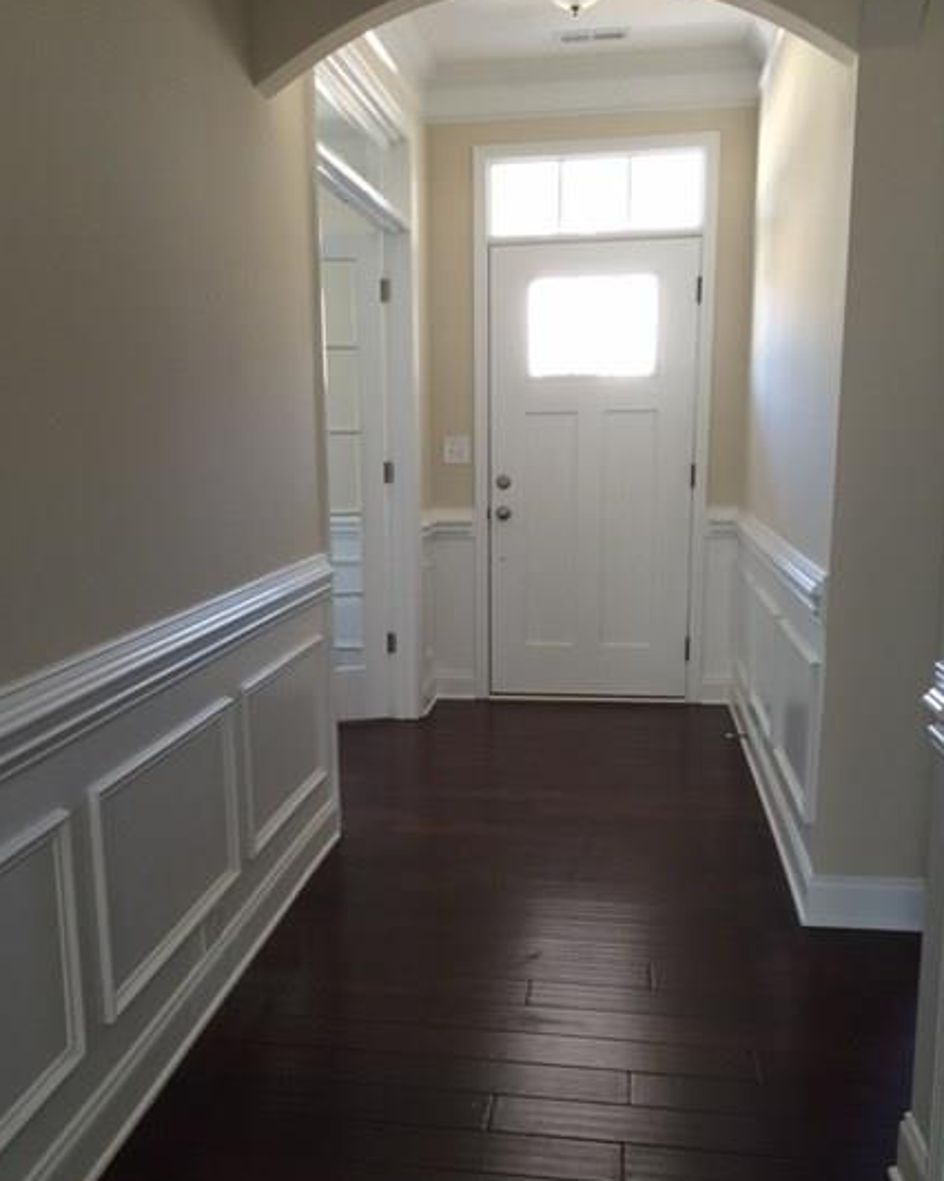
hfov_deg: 43.3
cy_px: 678
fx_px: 1188
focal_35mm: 34
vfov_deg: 52.7
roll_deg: +0.9
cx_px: 419
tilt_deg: -10.8
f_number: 2.2
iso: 125
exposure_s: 1/30
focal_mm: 4.15
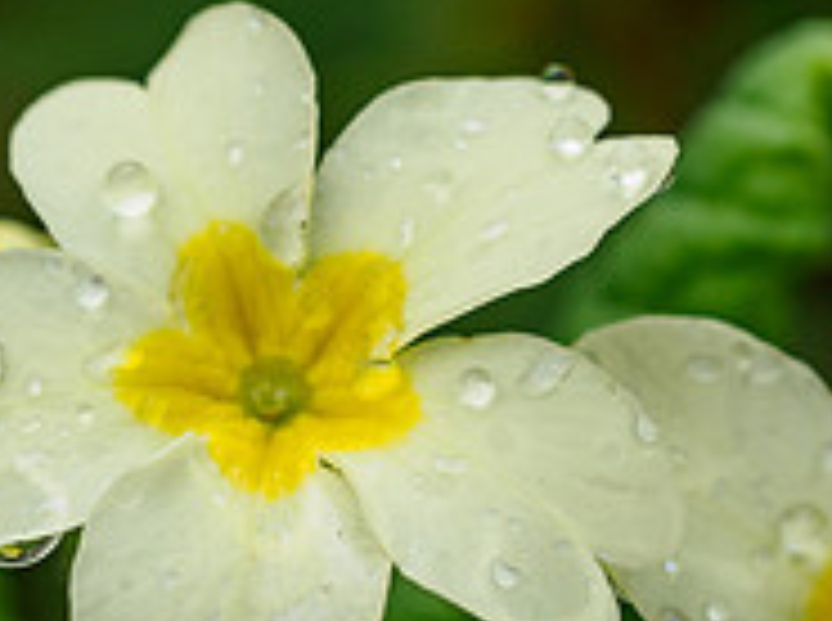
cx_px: 301
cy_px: 587
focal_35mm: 377
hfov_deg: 5.3
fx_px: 9044
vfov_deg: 3.9
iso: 200
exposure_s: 1/200
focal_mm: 60
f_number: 4.5
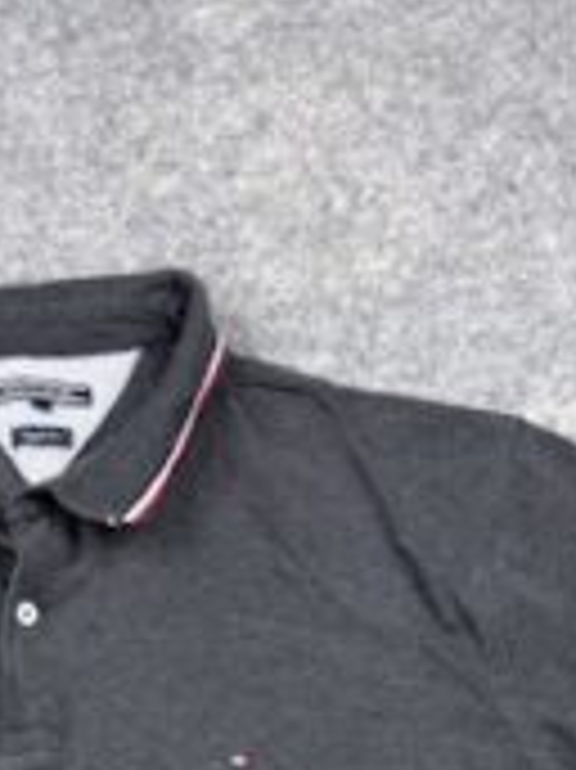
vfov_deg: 23.6
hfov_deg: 19.3
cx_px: 58
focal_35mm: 75
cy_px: 939
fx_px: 1666
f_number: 1.78
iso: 80
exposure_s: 1/121
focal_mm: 6.76
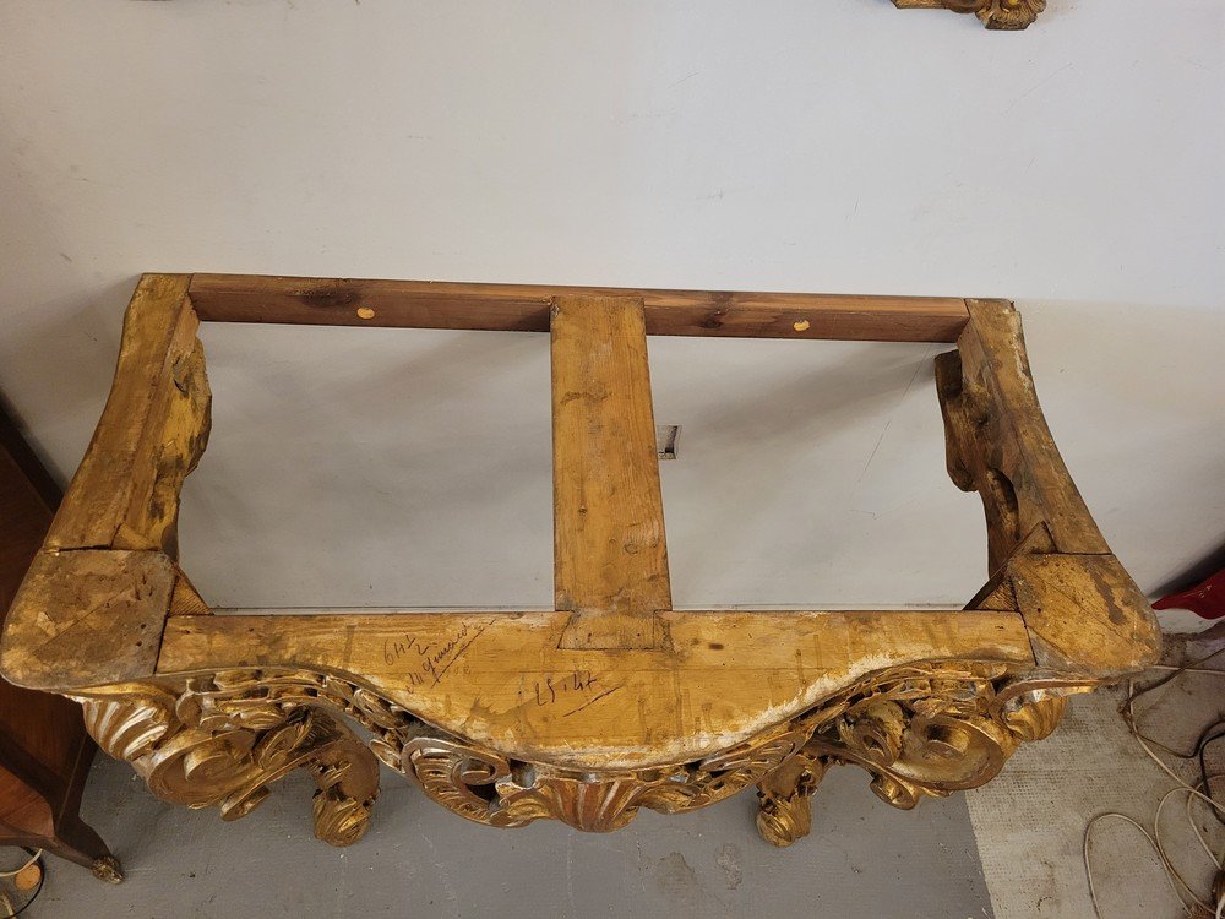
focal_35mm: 26
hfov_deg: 67.3
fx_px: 920
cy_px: 460
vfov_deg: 53.1
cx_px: 612
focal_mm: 5.4
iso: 640
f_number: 1.8
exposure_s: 1/50
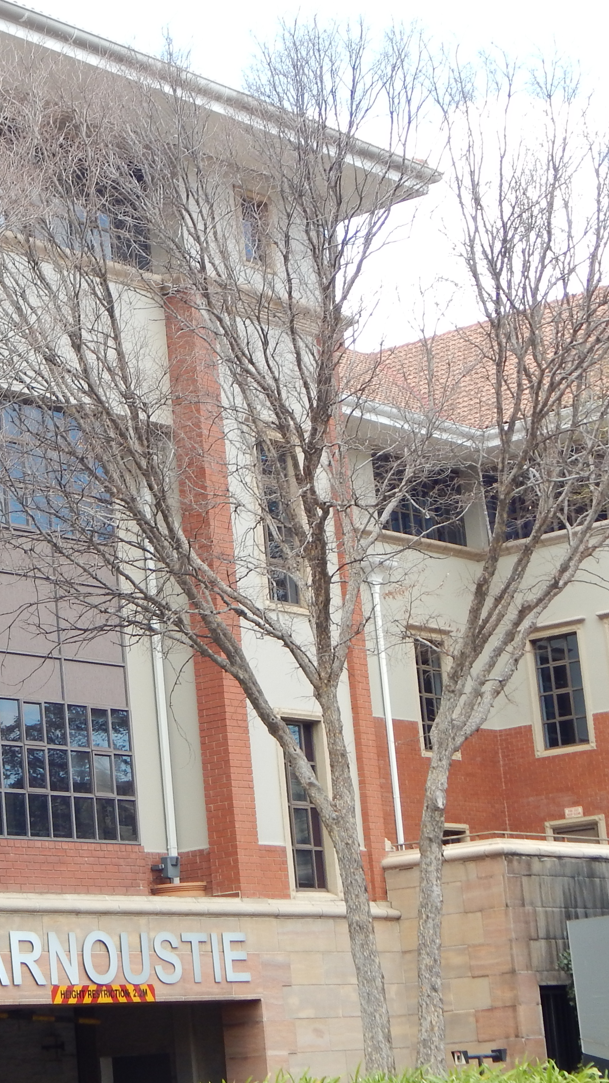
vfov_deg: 23.7
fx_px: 2584
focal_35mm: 90
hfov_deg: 13.2
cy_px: 488
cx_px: -36
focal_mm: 9.7
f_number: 3.8
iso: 125
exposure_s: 1/125
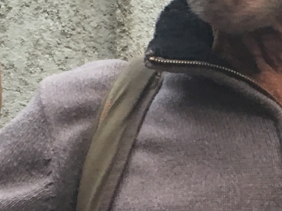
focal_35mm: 169
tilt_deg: +1.2
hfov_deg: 11.4
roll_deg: +2.3
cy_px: 268
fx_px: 1377
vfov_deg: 8.7
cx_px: 352
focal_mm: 4.15
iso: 100
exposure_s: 1/30
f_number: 2.2
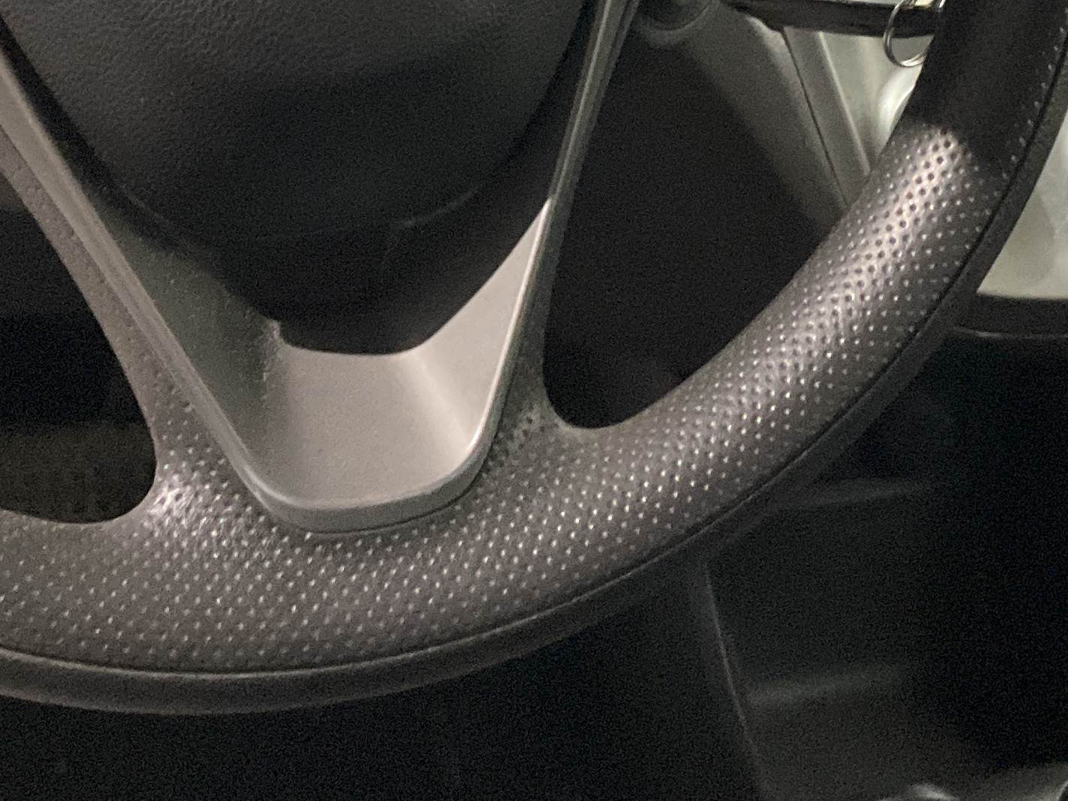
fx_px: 2530
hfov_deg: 23.8
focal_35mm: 82
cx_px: 660
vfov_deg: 17.1
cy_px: -172
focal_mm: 3
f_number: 1.8
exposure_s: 1/30
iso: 400
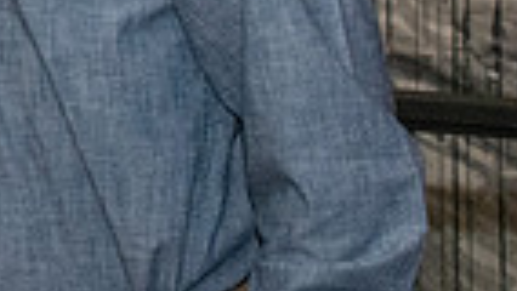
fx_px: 2811
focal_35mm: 205
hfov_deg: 10.3
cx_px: -138
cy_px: -198
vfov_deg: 5.8
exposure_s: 1/160
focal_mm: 32
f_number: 10
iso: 5000
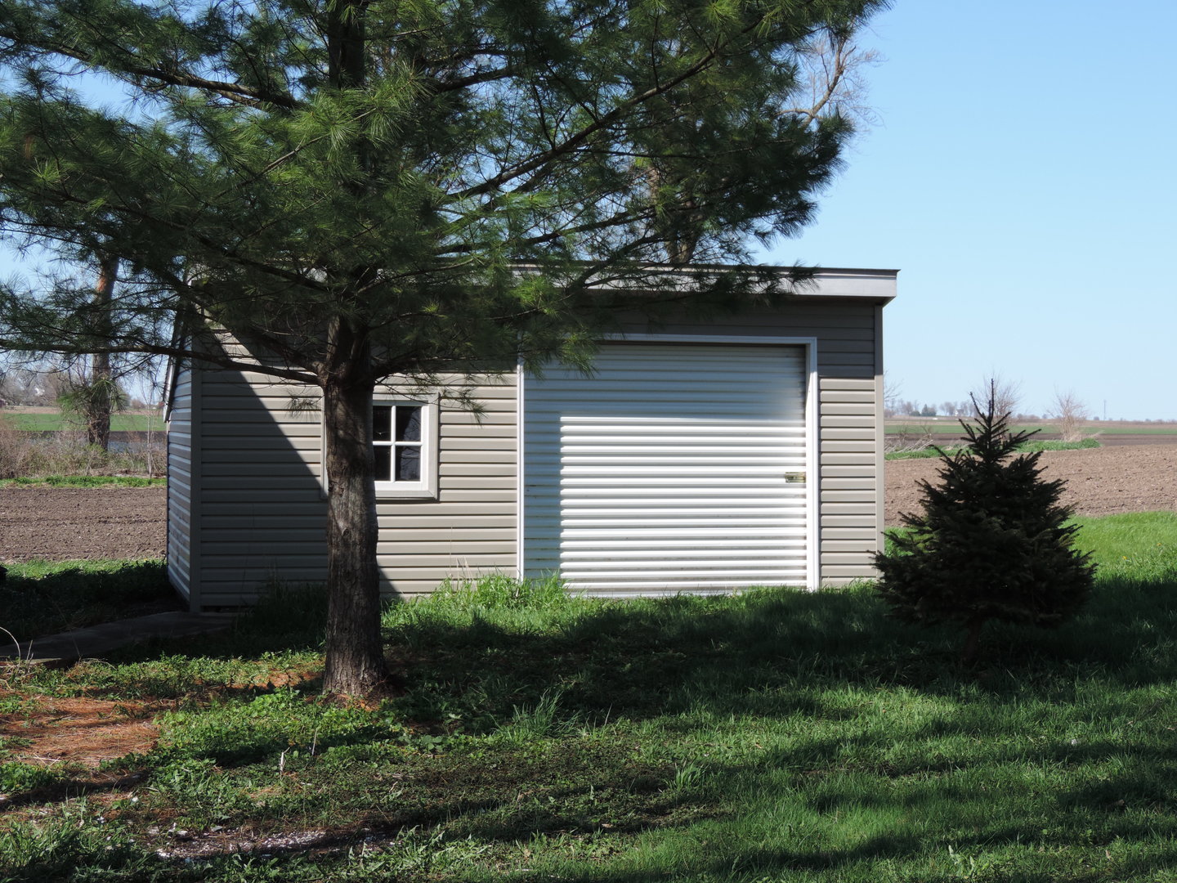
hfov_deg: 27.8
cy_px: 442
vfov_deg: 21.0
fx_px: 2380
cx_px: 588
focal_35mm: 70
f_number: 3.9
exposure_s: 1/400
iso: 80
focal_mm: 12.4
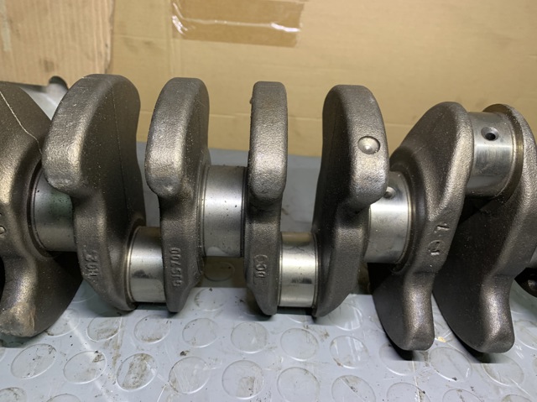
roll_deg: -3.2
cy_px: 201
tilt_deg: -30.5
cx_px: 268
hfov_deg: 67.3
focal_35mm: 26
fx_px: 403
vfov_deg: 53.0
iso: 200
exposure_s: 1/60
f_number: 1.8
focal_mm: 4.25
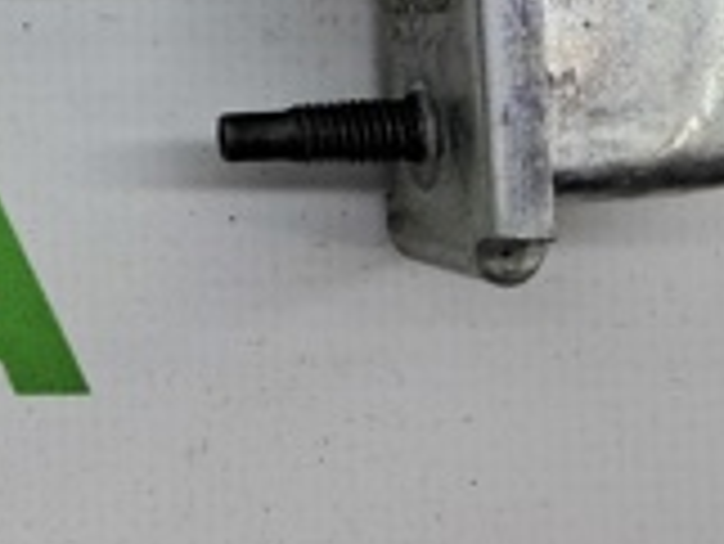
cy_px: -106
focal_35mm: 107
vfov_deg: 13.5
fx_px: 2240
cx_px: -423
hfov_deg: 16.4
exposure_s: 1/100
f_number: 1.8
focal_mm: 4
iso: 50
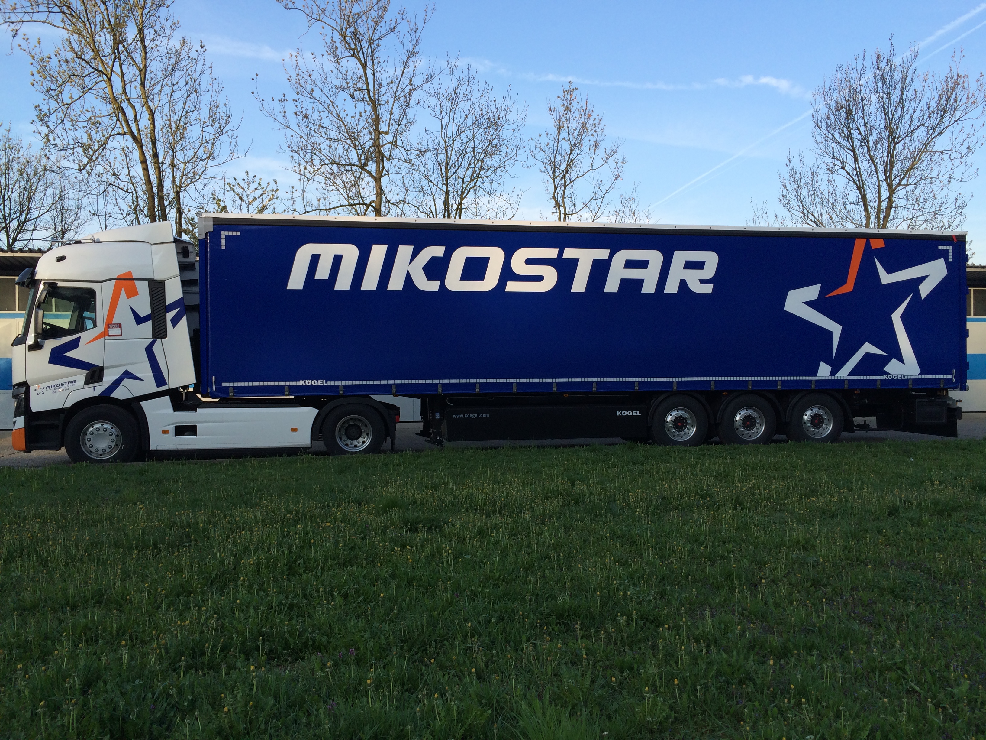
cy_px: 370
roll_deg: +0.5
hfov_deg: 61.7
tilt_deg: -0.9
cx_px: 493
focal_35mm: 29
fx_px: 826
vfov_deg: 48.2
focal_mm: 4.15
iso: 32
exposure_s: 1/720
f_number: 2.2
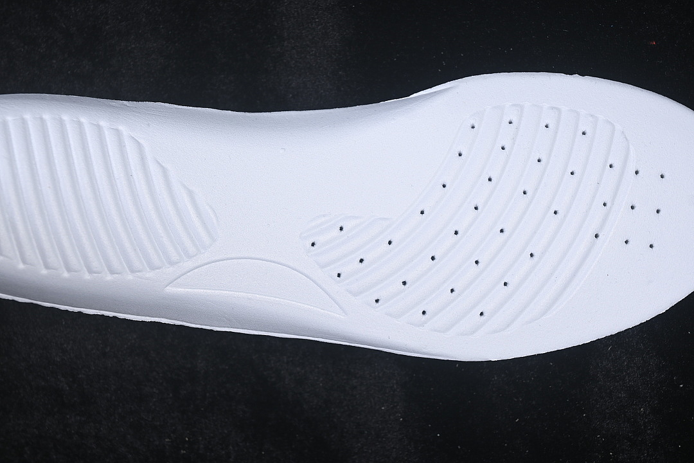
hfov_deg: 27.0
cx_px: 347
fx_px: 1446
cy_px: 232
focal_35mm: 75
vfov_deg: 18.2
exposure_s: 1/80
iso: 160
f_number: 7.1
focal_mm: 50
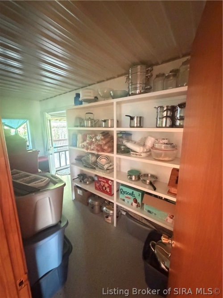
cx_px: 112
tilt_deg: -9.9
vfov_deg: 102.1
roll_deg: +1.1
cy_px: 149
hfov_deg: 85.7
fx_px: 120
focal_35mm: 14
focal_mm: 2.22
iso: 3200
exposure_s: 1/30
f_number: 2.2
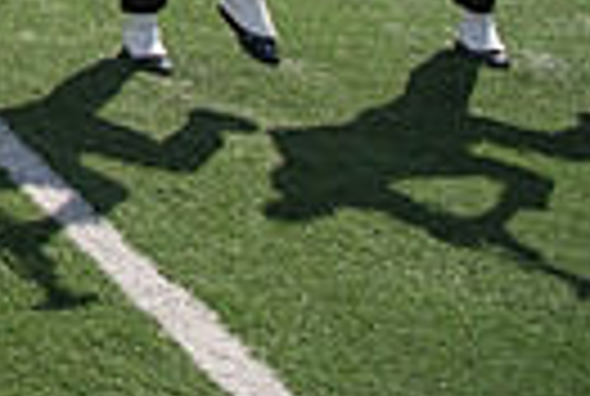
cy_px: -439
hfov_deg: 15.2
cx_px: -626
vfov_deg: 11.5
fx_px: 1741
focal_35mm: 106
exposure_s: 1/1600
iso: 200
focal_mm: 24
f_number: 5.6
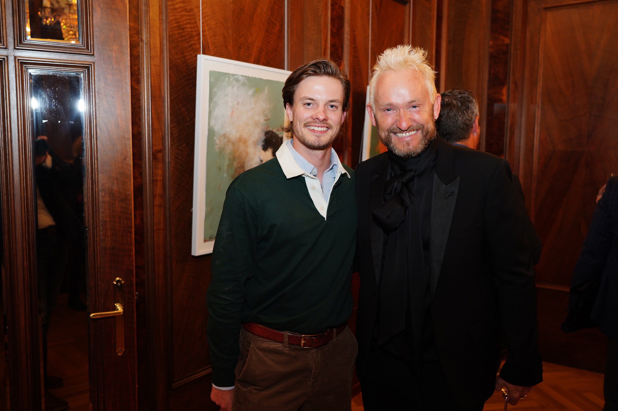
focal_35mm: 32
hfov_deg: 58.8
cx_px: 309
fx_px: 549
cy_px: 206
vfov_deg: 41.0
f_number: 4
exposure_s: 1/125
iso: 1000
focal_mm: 32
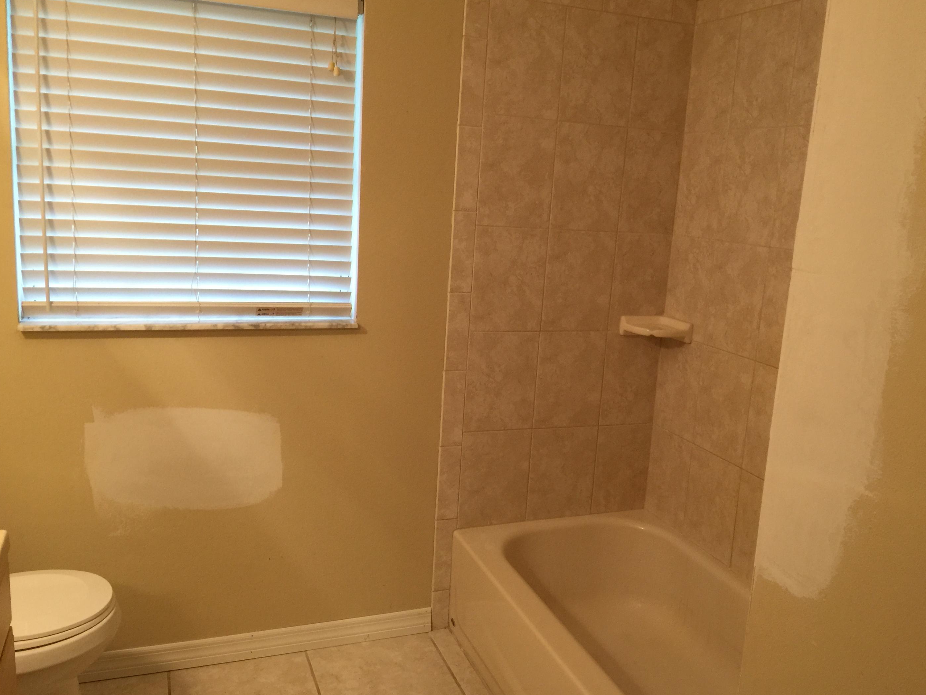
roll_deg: -3.2
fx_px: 829
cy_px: 357
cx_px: 480
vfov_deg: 45.4
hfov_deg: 58.3
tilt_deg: -11.3
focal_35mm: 31
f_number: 2.2
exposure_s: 1/15
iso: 64
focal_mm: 4.15
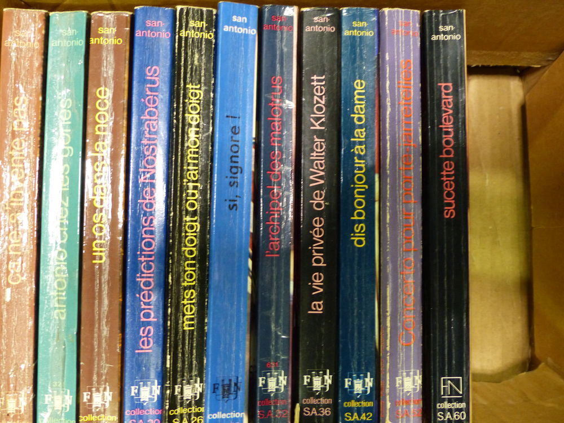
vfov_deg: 41.8
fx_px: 554
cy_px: 212
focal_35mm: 34
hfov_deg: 54.0
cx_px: 282
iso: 400
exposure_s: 1/13
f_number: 2.8
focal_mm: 6.2
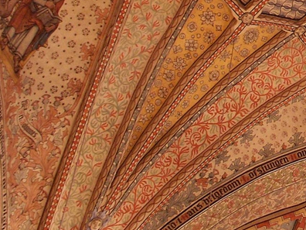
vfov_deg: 13.1
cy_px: -81
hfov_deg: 16.6
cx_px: 440
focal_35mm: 109
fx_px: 964
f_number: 2.8
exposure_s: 1/2
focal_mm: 9.32
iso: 200
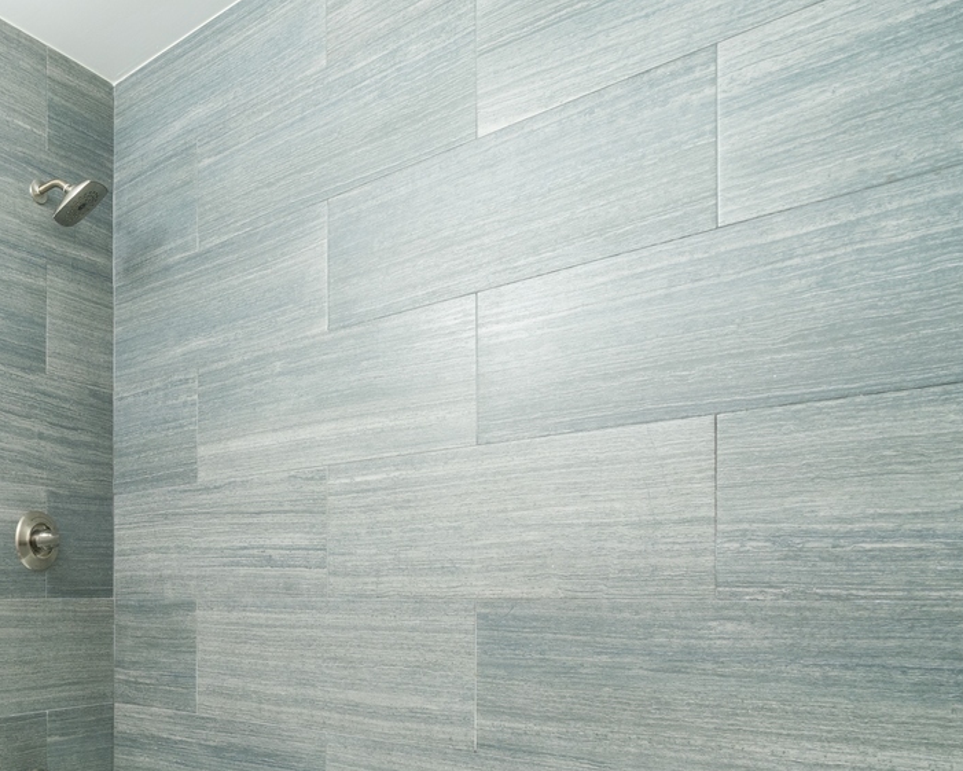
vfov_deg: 51.4
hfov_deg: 46.9
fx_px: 741
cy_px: 621
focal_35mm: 26
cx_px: -111
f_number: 8
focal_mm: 12
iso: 800
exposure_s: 1/4
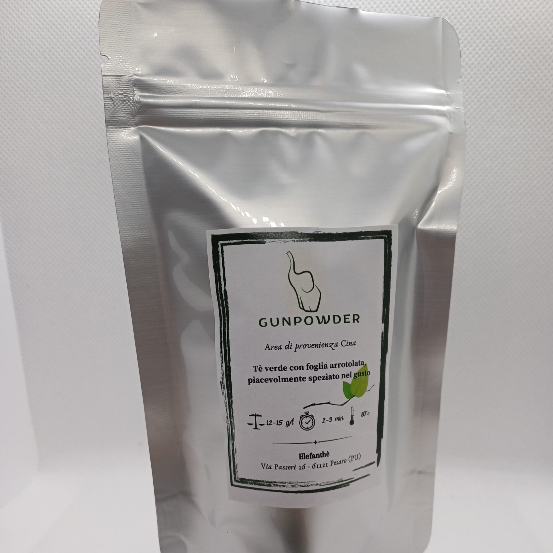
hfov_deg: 54.0
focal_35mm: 30
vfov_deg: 53.5
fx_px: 542
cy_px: 345
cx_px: 276
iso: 50
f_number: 1.8
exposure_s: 1/137
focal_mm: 4.65
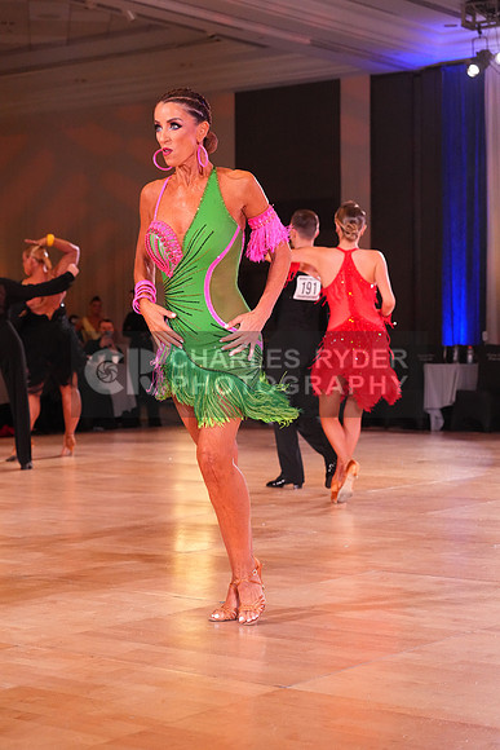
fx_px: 1457
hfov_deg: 19.5
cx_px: 250
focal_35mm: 70
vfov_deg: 28.8
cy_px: 375
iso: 6400
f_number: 5
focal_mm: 70
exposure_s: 1/500
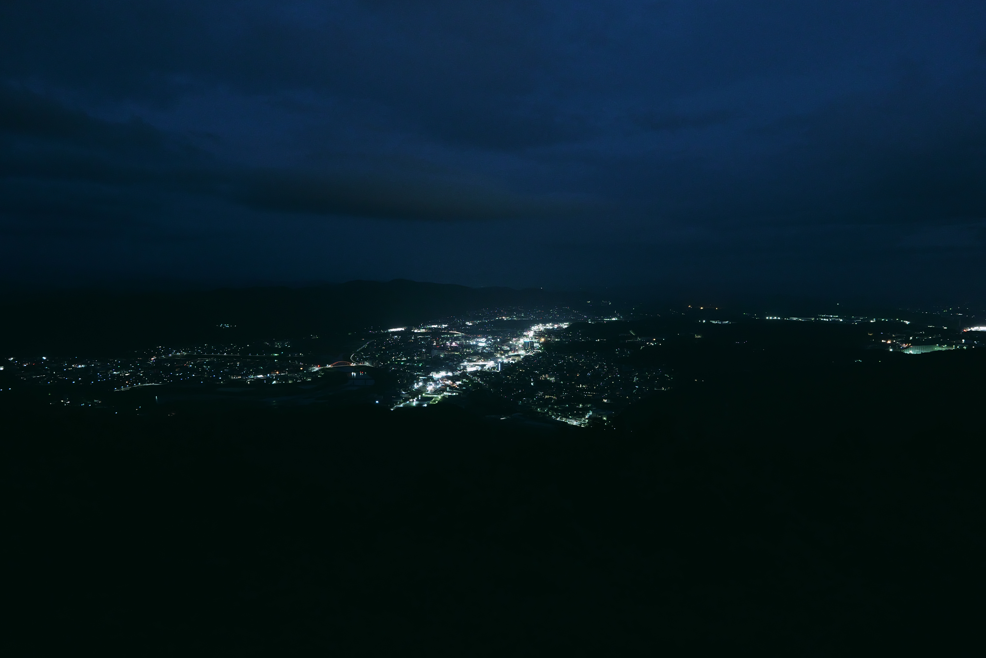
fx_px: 657
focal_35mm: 24
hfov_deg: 73.7
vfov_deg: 53.1
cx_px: 493
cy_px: 329
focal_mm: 24
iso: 6400
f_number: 4
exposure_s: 1/10
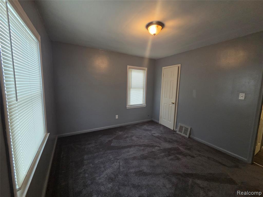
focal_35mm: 13
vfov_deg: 89.9
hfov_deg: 106.2
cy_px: 98
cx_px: 132
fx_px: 99
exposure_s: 1/60
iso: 320
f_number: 2.2
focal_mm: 2.2
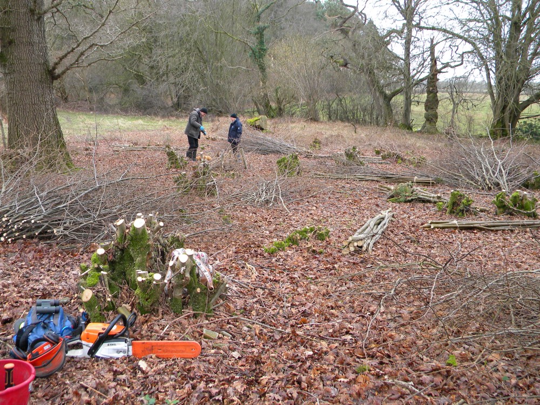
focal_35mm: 36
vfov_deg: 39.7
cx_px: 270
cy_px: 202
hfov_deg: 51.4
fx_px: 562
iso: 132
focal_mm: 6.4
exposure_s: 1/59.7
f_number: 3.7
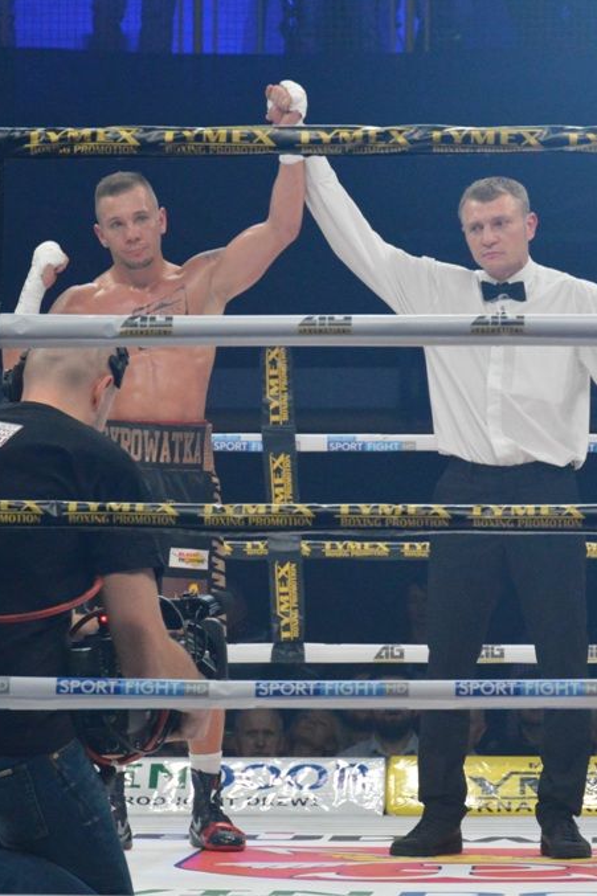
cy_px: 447
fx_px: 5077
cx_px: 438
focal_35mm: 204
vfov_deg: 10.1
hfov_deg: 6.7
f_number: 5.6
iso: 3200
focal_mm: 90
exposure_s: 1/320
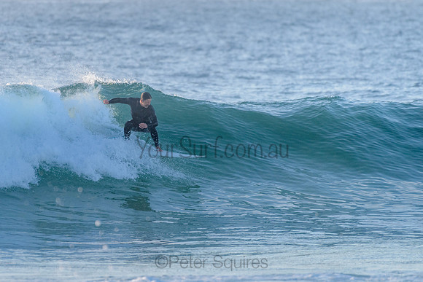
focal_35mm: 631
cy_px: 106
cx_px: 177
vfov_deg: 2.2
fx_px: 7413
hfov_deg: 3.3
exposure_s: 1/2000
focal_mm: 500
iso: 1000
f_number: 5.6
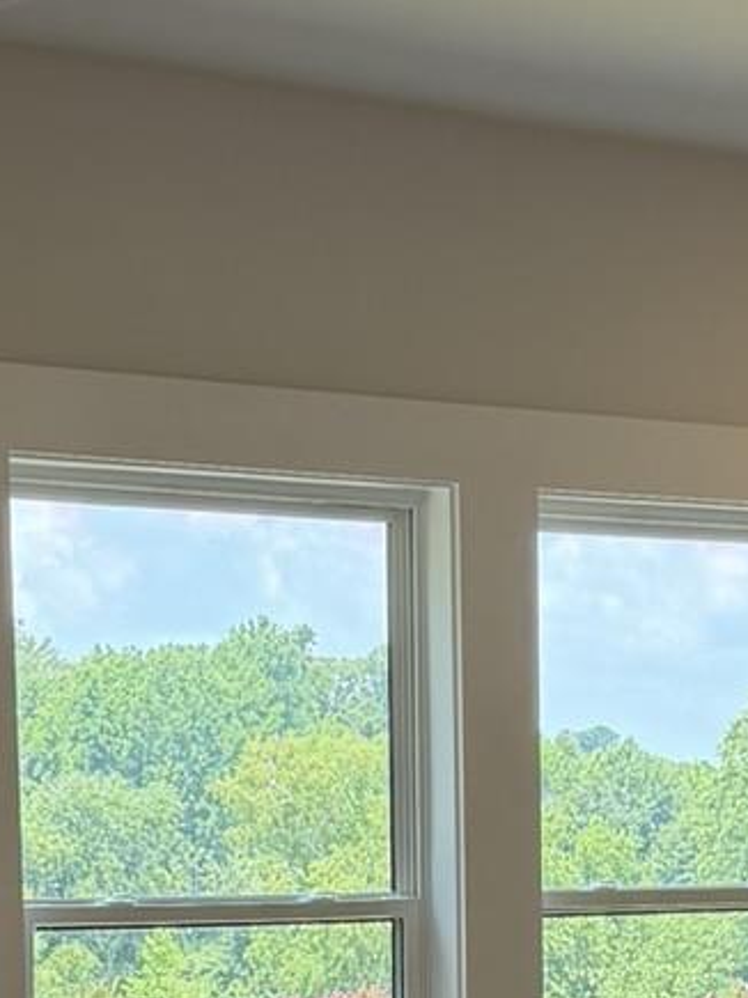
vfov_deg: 16.8
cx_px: 477
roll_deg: +0.6
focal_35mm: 113
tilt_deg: -5.4
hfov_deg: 13.1
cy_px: 1120
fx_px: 3257
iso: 80
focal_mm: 6.76
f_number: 1.78
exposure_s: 1/263
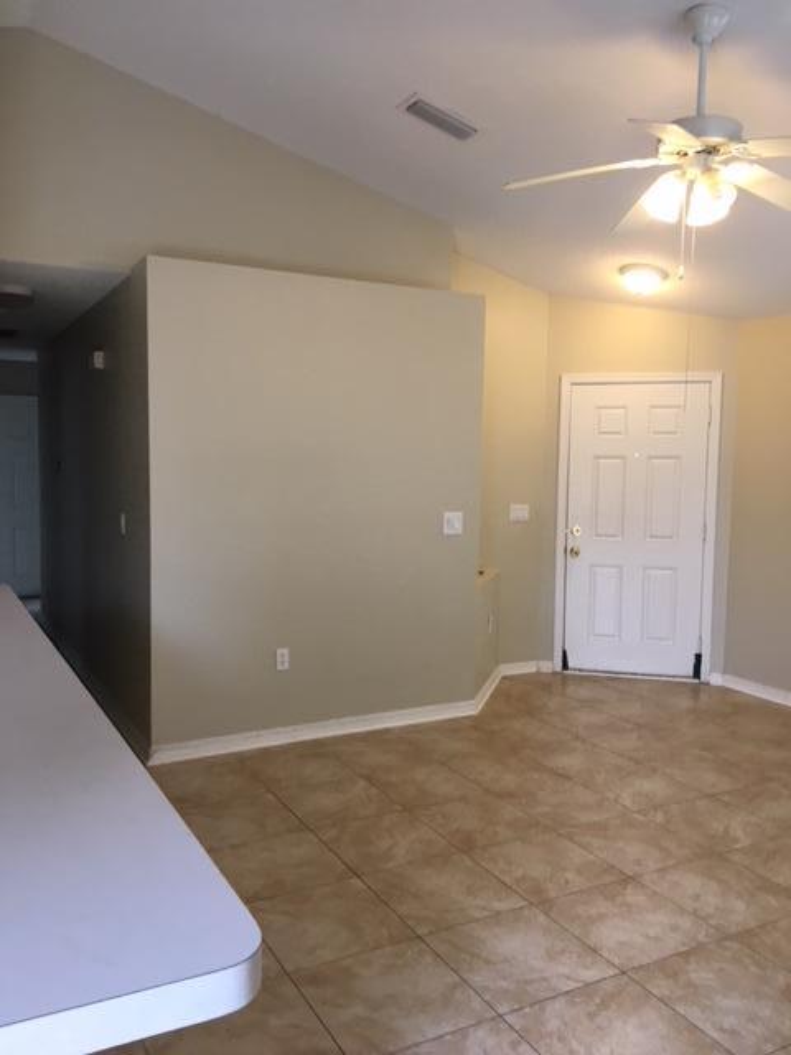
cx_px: 396
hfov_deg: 48.2
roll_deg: -1.4
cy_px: 528
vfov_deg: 61.7
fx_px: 884
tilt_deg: -2.9
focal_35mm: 29
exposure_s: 1/30
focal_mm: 4.15
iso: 64
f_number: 2.2
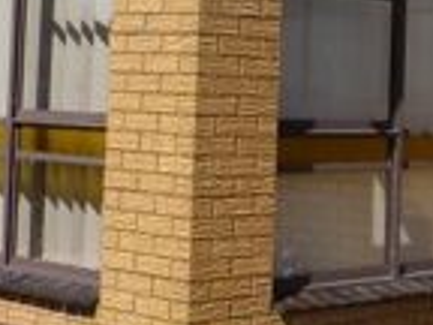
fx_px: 1338
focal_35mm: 107
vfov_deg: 13.7
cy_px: 21
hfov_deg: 18.0
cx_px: 409
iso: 100
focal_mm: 4.3
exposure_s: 1/1000
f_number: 4
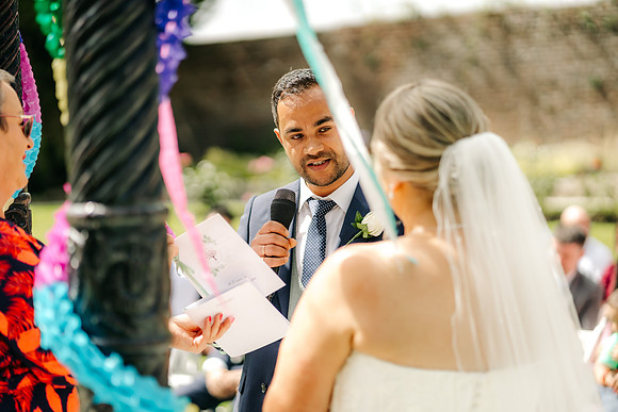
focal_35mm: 86
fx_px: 1483
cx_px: 309
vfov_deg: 15.8
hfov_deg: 23.5
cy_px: 206
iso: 100
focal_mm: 85
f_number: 2
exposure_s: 1/4000
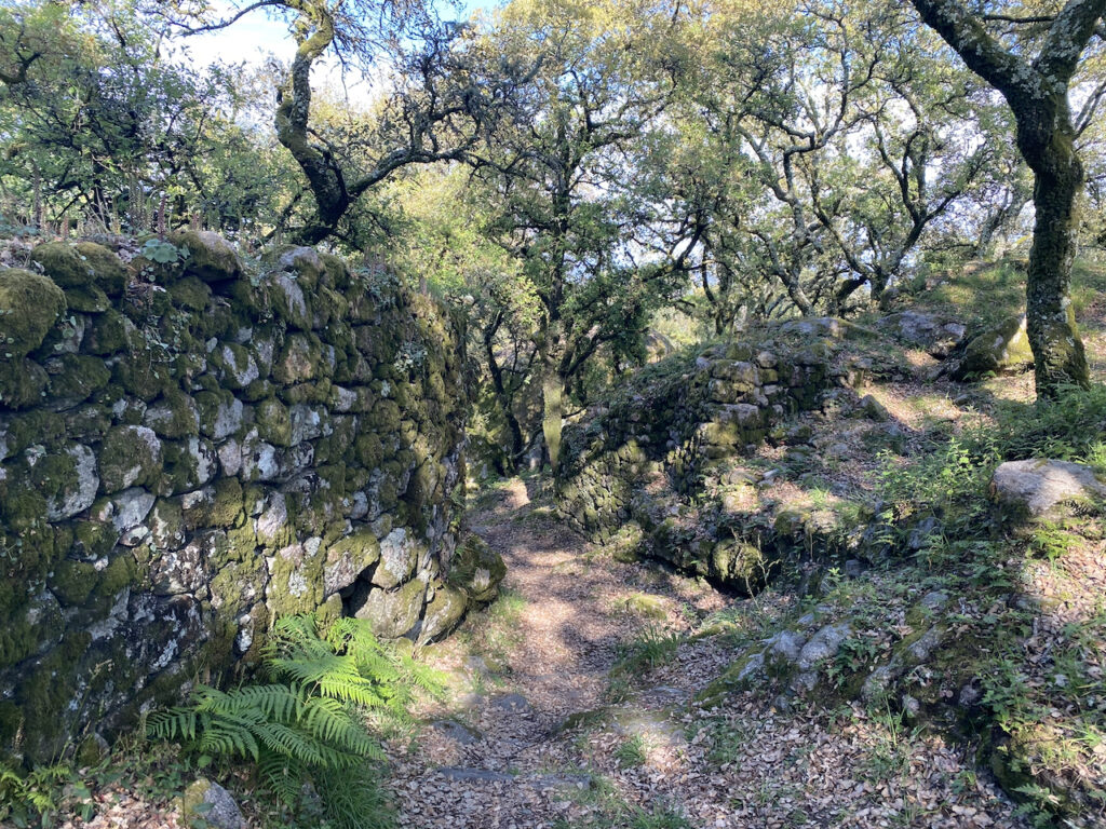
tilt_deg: -9.2
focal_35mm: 26
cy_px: 414
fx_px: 831
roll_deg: -2.9
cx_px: 553
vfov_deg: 53.1
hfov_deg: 67.3
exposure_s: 1/187
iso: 32
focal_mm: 4.25
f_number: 1.8
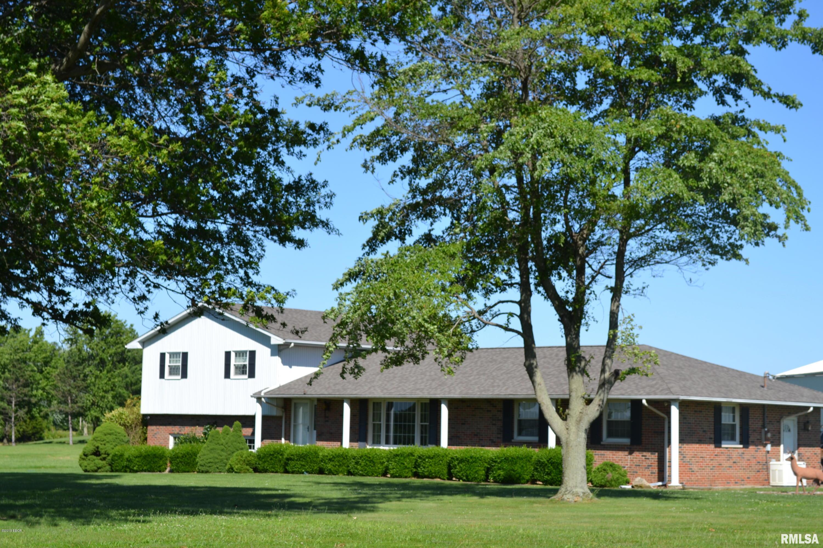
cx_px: 412
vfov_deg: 18.9
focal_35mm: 72
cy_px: 274
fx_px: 1646
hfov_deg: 28.1
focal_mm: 48
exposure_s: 1/250
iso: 100
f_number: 8
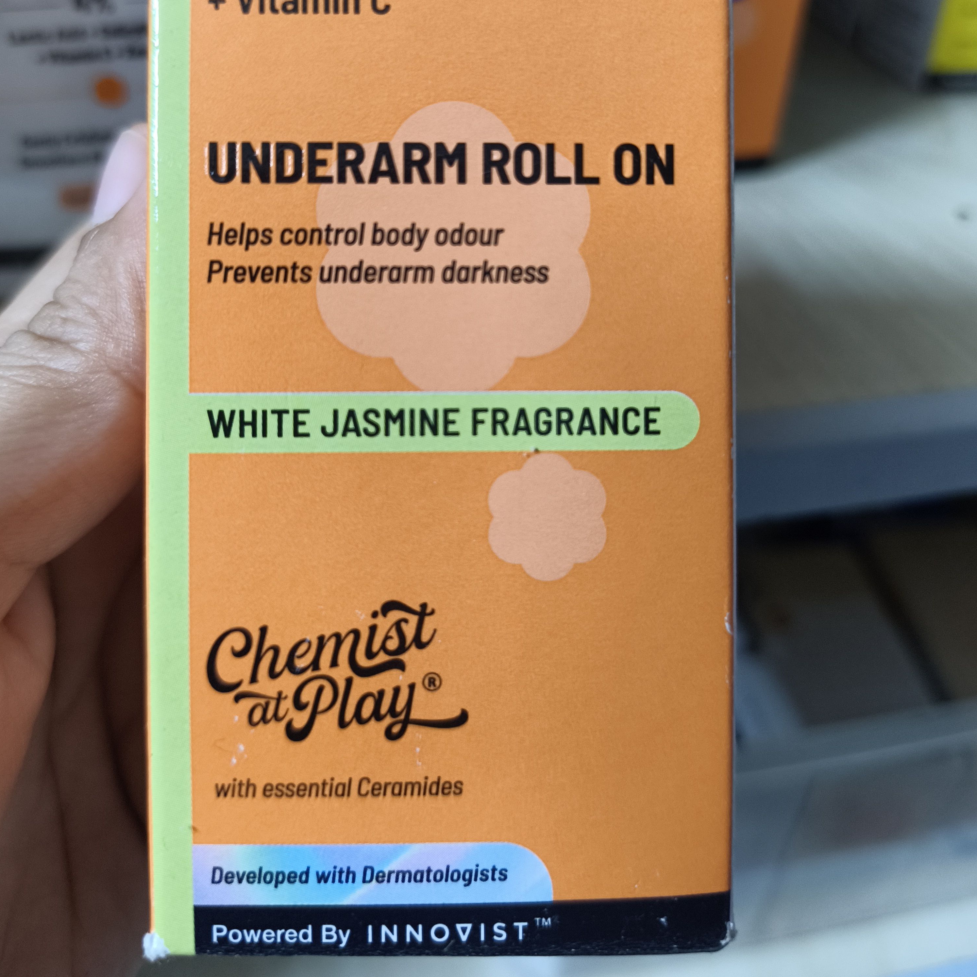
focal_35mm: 29
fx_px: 926
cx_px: 484
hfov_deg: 55.6
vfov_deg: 54.7
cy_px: 343
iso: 1104
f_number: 1.87
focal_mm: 5.56
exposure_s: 1/50
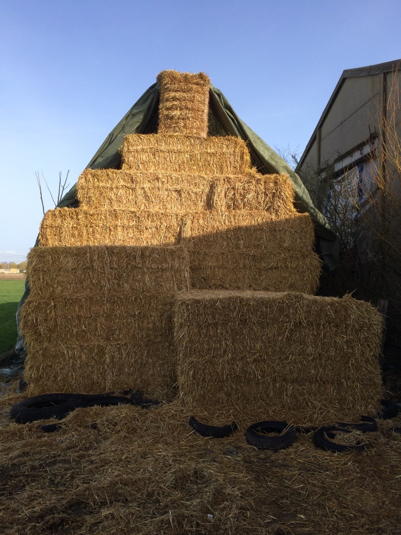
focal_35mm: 29
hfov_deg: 48.2
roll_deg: +0.1
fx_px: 448
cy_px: 268
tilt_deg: +0.8
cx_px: 200
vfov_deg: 61.7
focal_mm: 4.15
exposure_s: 1/1026
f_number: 2.2
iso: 32
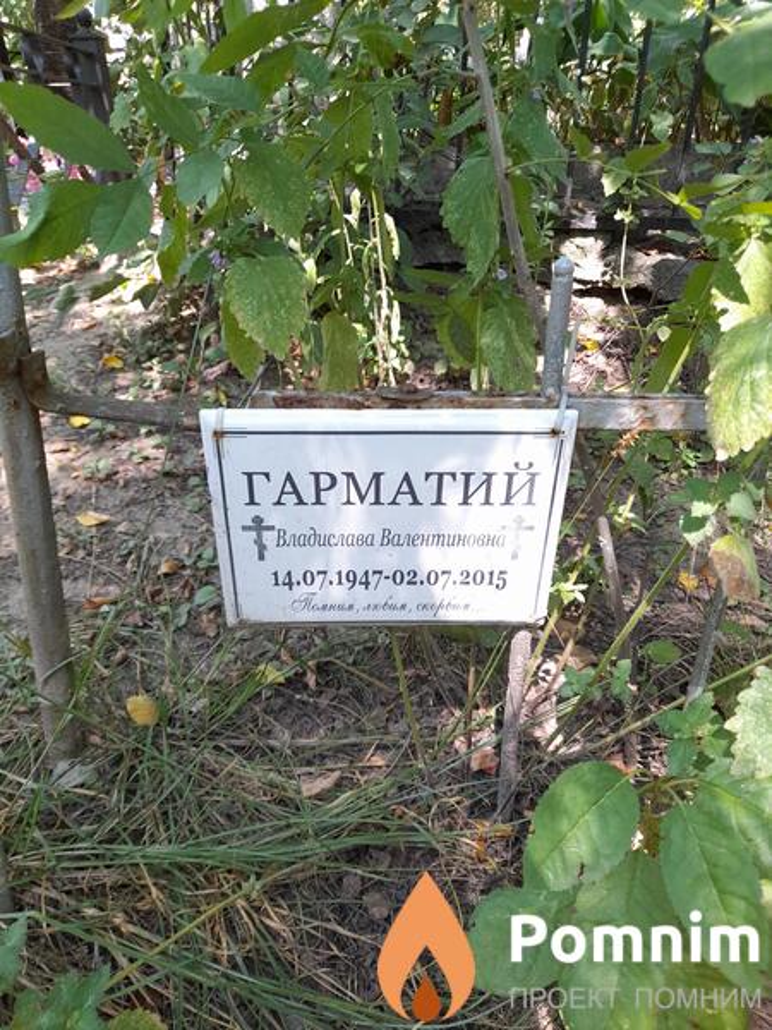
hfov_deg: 54.9
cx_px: 386
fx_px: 743
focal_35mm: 25
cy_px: 515
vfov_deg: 69.4
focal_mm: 4.6
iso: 50
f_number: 2
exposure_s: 1/50
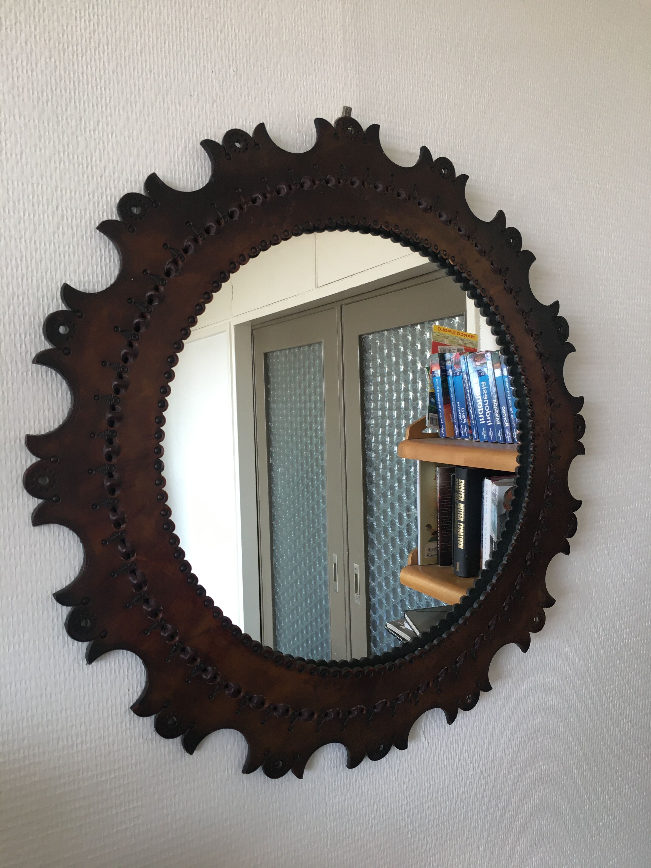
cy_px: 434
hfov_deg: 48.2
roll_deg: +2.3
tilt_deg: -1.0
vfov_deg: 61.7
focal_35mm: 29
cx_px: 326
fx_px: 727
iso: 25
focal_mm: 4.15
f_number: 2.2
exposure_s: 1/33
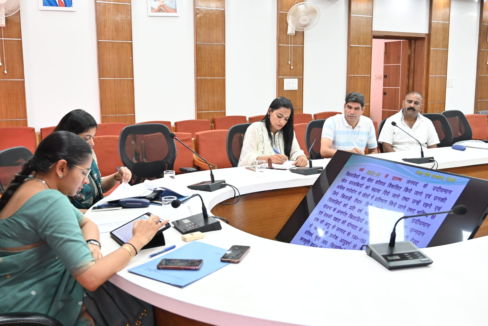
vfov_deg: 36.9
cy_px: 163
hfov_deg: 53.1
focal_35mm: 36
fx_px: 488
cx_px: 244
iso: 1600
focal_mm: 24
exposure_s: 1/125
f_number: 4
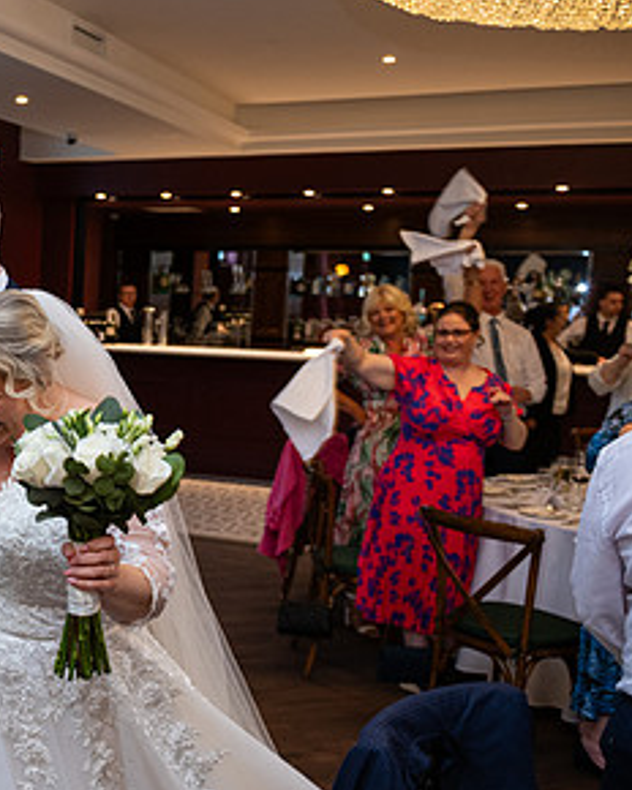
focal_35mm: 45
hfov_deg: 30.2
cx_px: -54
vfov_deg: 41.1
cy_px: 451
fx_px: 1052
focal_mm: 24
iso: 800
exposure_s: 1/160
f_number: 3.5
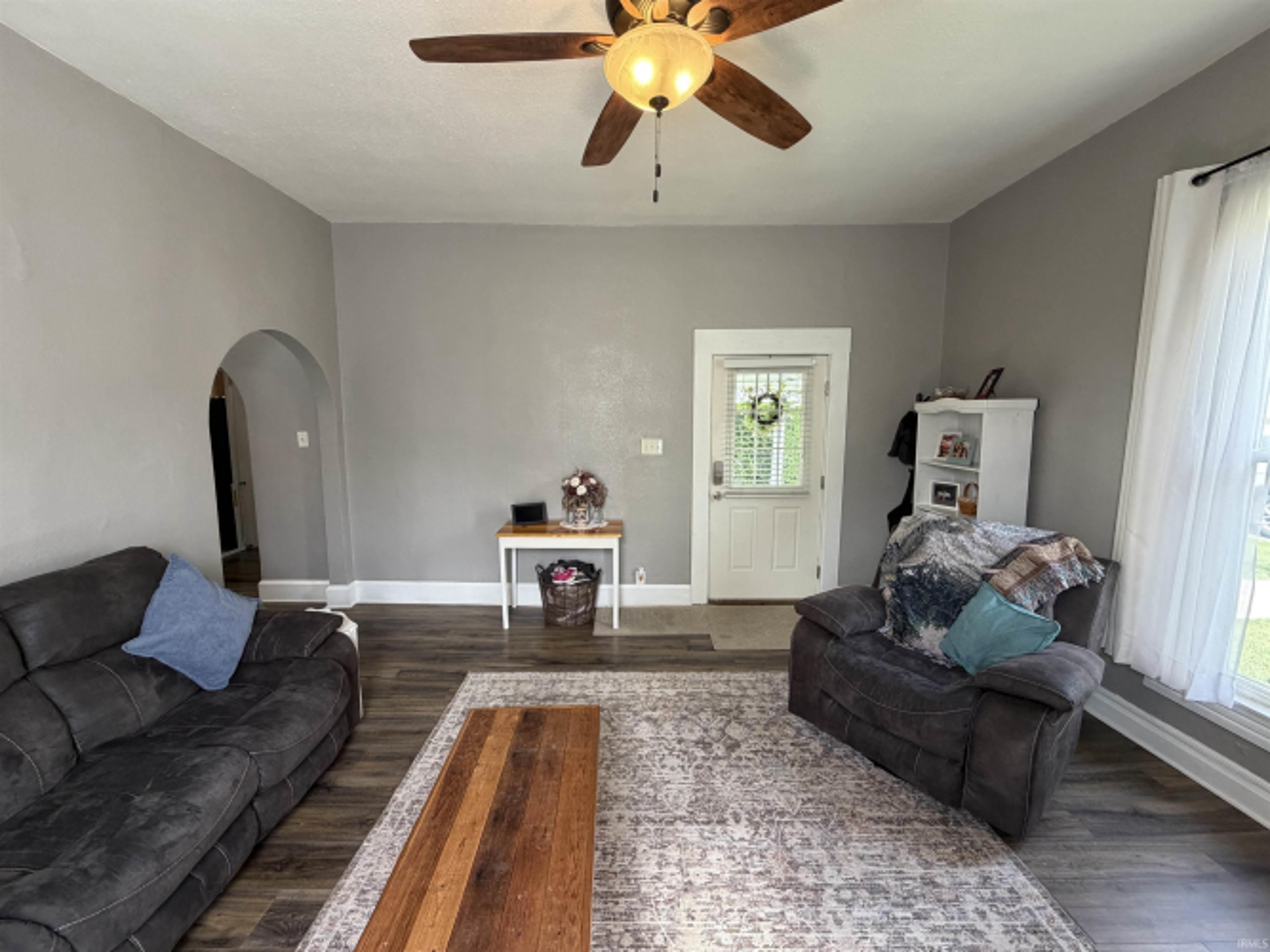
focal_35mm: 14
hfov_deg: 102.1
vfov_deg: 85.7
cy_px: 476
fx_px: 514
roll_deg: +0.1
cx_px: 635
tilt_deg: -7.0
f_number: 2.2
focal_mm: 2.22
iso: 250
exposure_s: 1/121
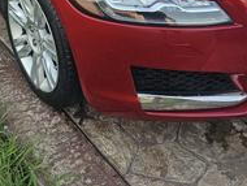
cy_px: -59
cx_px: 98
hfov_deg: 31.5
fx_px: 436
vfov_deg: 21.6
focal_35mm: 61
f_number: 1.7
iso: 80
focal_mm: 6.3
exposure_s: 1/180
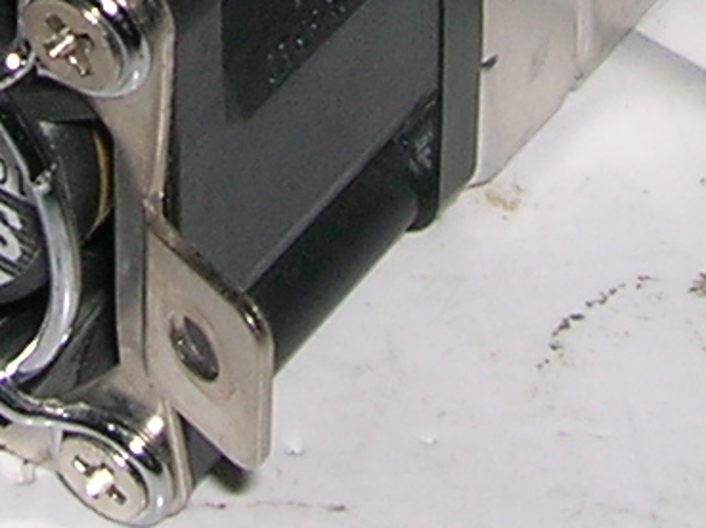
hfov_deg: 9.4
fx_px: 4299
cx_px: 285
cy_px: -671
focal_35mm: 211
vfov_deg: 6.7
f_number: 4.9
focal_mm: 5.7
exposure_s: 1/60.1
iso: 50
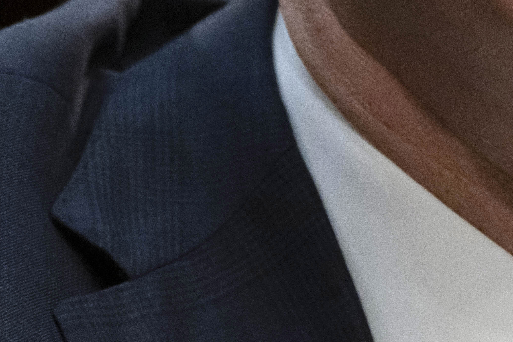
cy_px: -250
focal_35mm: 720
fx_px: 10259
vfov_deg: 1.9
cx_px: 362
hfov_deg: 2.9
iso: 8000
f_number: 5.6
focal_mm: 168
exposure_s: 1/500
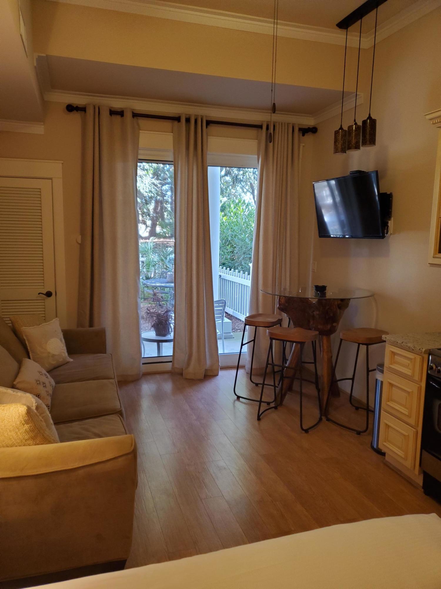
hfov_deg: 53.1
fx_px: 442
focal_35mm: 26
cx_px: 220
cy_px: 294
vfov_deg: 67.3
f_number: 1.5
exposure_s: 1/39
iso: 200
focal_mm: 4.3
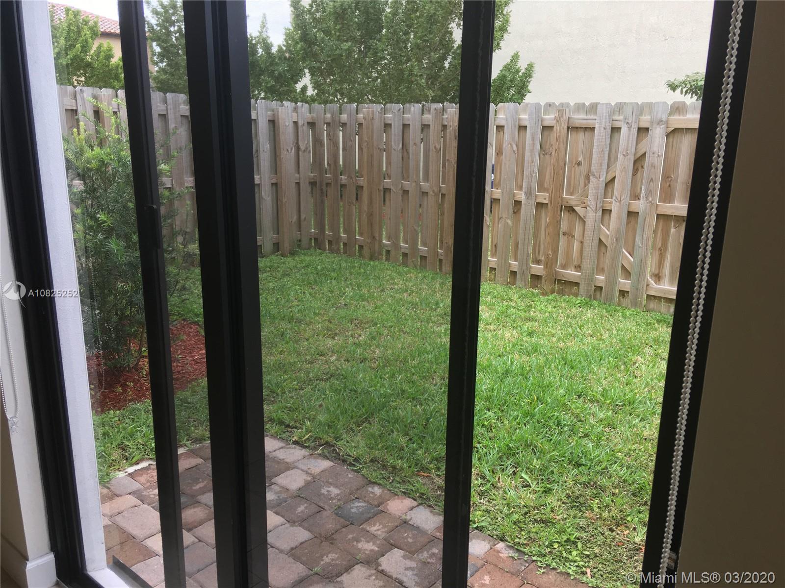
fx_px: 658
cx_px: 392
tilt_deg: -14.2
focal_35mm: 29
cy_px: 294
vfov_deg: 48.2
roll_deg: -1.2
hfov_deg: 61.7
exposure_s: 1/120
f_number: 2.2
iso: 40
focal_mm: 4.15
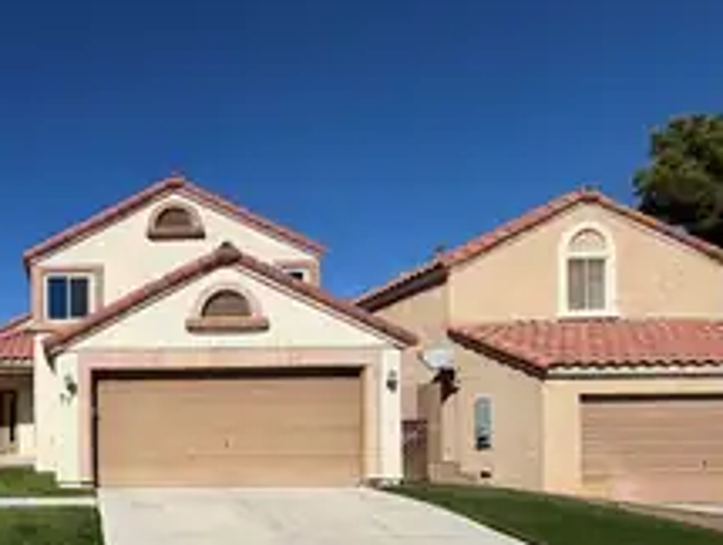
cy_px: 441
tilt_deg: -0.2
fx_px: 544
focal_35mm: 26
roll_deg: +1.9
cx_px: 64
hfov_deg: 57.2
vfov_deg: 49.9
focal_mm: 2.22
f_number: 2.2
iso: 20
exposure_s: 1/1464
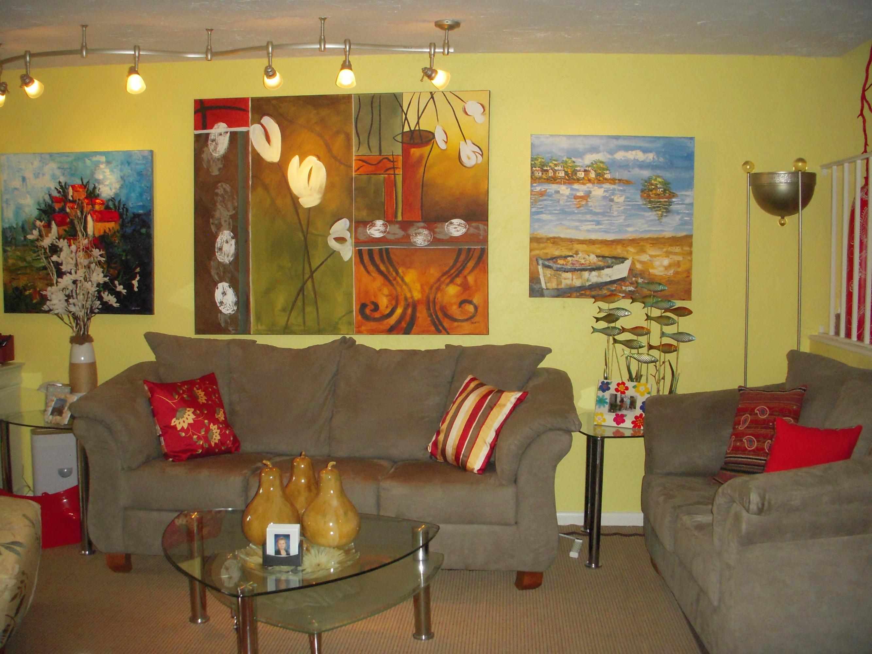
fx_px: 957
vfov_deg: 37.7
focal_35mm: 38
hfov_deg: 49.0
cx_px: 436
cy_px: 327
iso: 500
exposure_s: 1/160
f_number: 3.3
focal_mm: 6.3
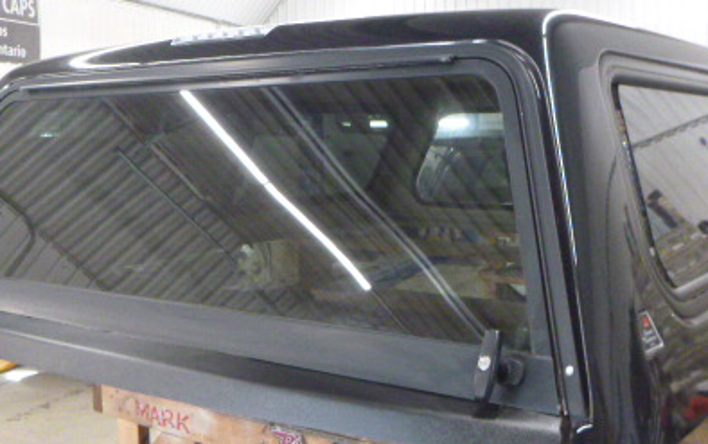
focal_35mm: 43
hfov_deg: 46.0
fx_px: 830
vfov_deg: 29.9
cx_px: 404
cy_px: 230
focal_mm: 4.5
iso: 800
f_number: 3.9
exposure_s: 1/30
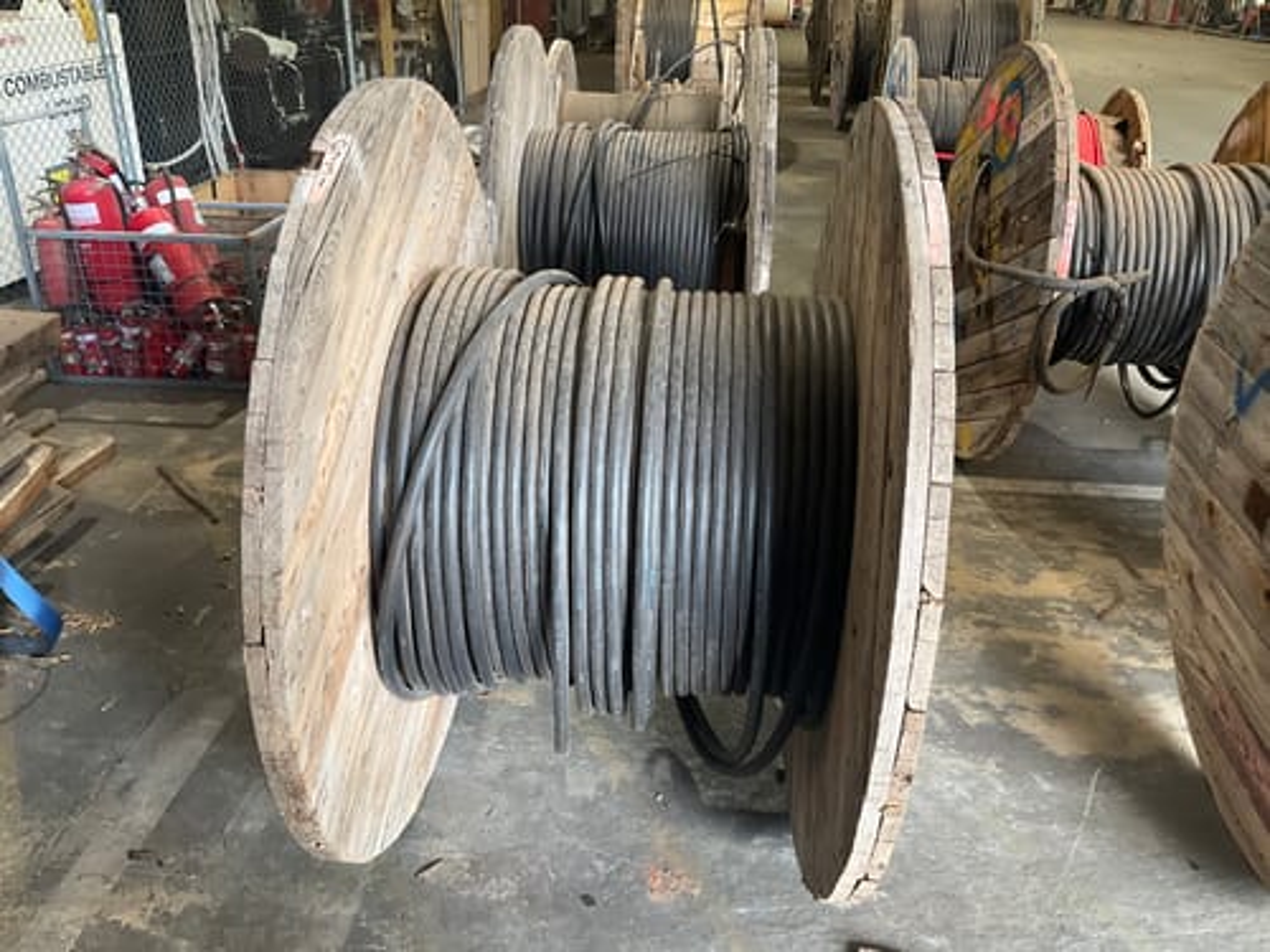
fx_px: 1064
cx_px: 635
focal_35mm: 29
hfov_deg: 61.7
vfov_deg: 48.2
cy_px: 476
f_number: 1.8
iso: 100
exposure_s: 1/50
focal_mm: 3
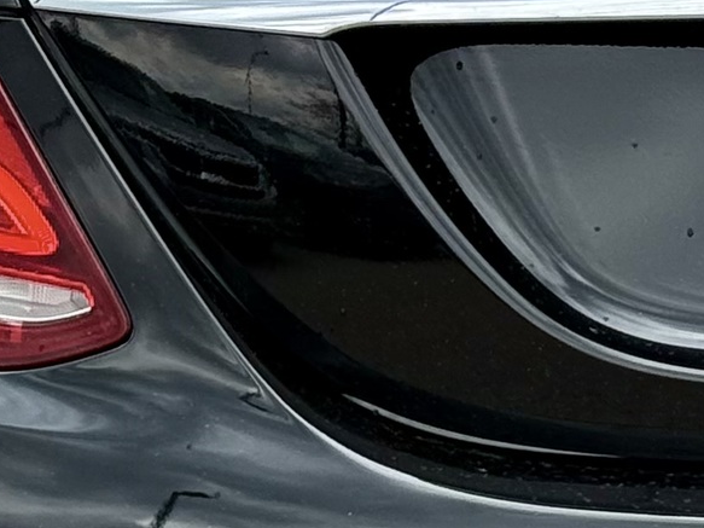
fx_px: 4819
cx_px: 1104
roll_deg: +2.6
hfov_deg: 8.2
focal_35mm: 237
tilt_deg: -9.3
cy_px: 178
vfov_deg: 6.3
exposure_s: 1/1543
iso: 80
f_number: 1.78
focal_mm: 6.76
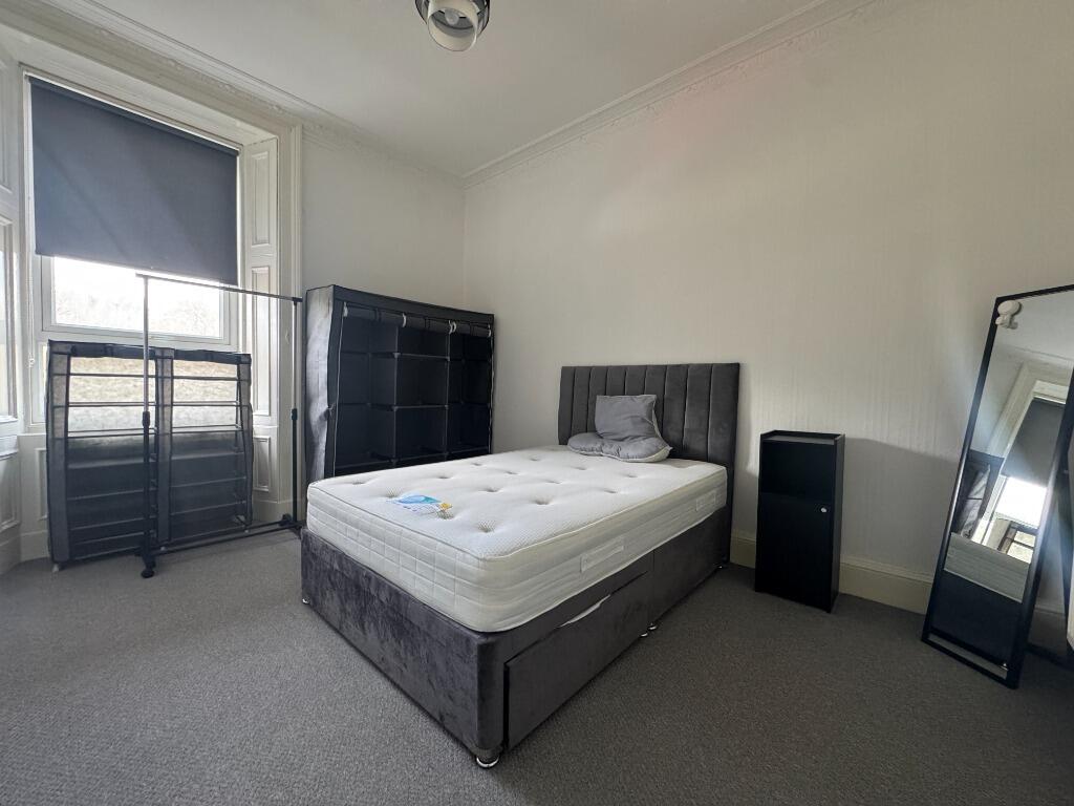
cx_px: 537
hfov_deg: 102.1
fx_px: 434
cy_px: 403
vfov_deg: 85.7
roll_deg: -1.5
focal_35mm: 14
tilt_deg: -2.4
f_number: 2.2
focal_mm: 2.22
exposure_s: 1/86
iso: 320
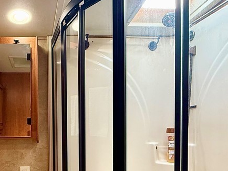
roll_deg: +0.3
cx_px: 42
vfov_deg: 41.4
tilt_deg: -0.4
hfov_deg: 51.4
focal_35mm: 33
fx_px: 217
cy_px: 133
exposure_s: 1/99
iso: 250
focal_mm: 2.22
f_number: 2.2
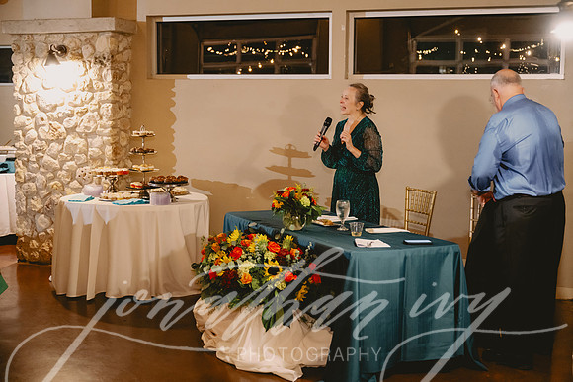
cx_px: 286
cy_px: 191
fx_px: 780
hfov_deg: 40.3
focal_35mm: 49
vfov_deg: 27.5
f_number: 2.8
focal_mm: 49
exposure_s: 1/100
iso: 3200
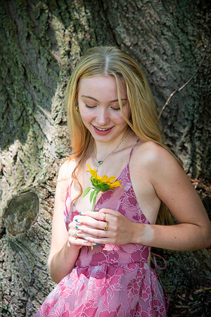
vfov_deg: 20.4
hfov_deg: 13.7
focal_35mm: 100
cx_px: 106
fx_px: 879
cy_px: 158
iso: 320
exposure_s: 1/160
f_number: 5.6
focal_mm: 100
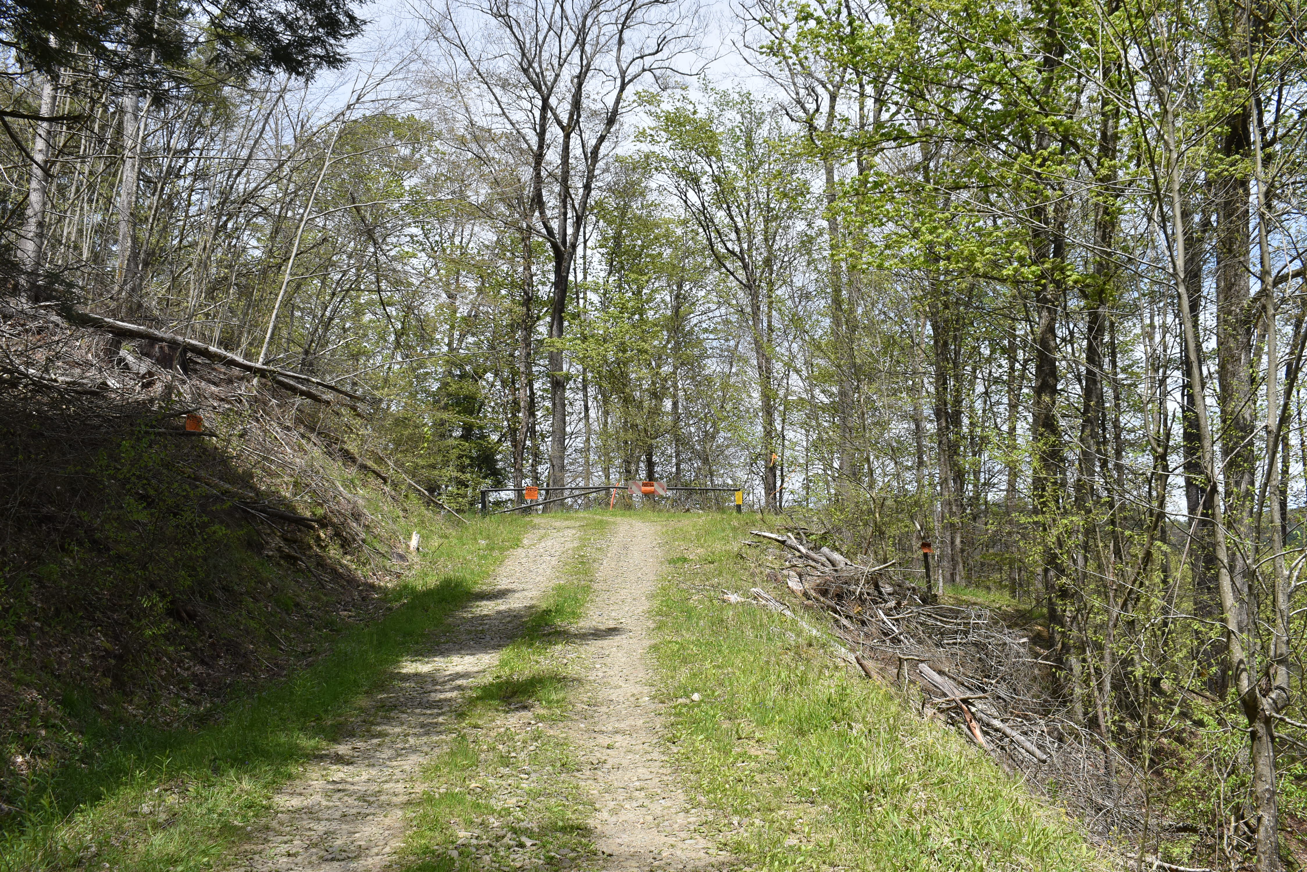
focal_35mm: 36
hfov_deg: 53.1
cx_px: 654
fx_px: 1307
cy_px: 436
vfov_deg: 36.9
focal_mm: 24
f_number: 9
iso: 200
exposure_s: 1/320
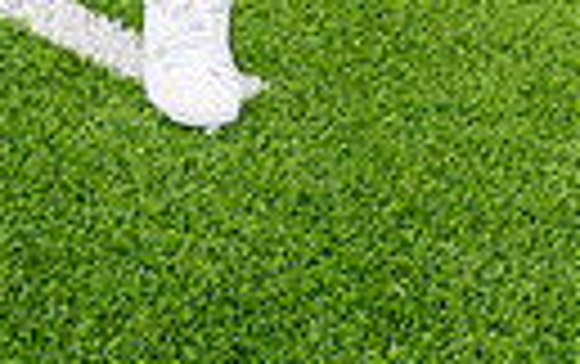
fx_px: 1630
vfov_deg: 10.6
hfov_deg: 20.1
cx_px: 360
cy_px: -548
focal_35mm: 103
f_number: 5
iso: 100
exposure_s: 1/250
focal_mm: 29
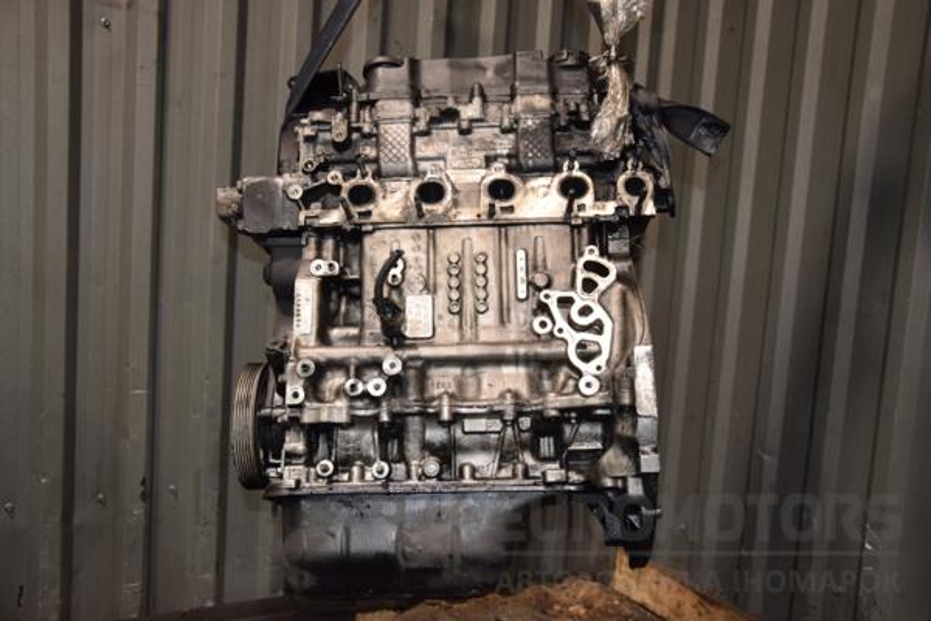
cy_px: 310
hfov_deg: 53.1
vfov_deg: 36.9
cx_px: 466
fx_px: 931
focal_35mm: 36
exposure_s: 1/60
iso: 800
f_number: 5
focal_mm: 24
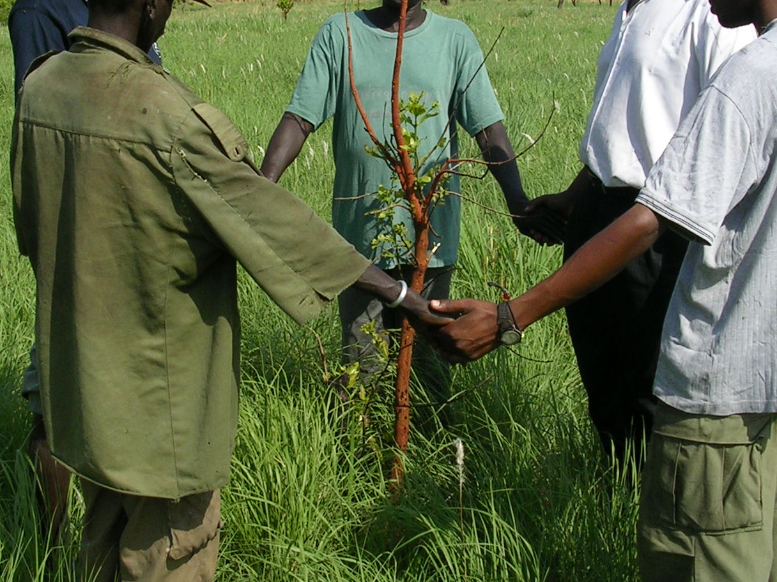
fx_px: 1437
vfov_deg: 22.8
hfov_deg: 30.2
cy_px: 175
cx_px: 427
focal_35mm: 64
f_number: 5.6
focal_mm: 5.8
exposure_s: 1/362
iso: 50
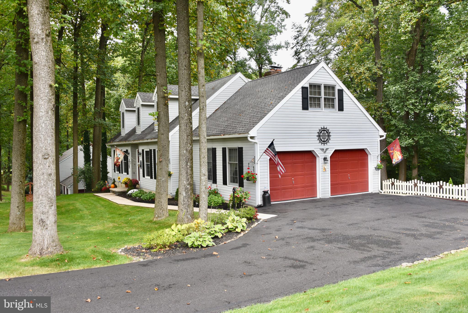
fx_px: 416
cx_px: 234
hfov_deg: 58.7
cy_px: 156
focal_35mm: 32
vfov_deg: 41.1
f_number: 7.1
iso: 400
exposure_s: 1/200
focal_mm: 32
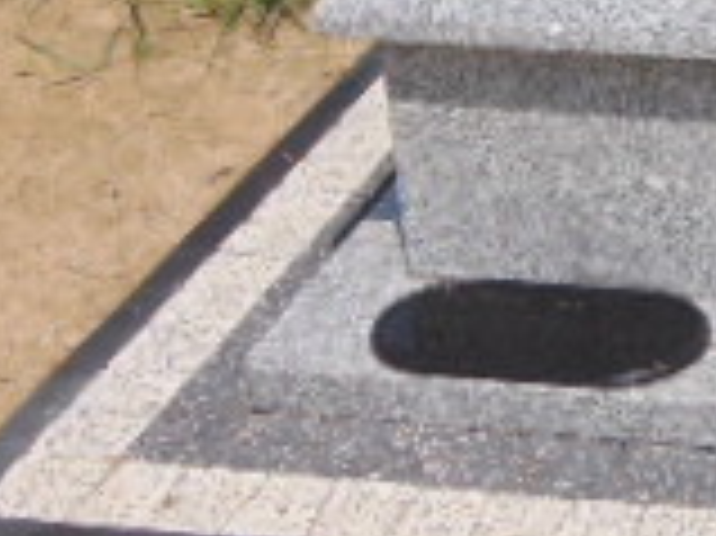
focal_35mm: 133
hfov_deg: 13.8
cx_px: 1117
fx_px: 2749
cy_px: -257
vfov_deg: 10.7
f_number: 8.2
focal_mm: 5.8
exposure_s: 1/400
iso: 80
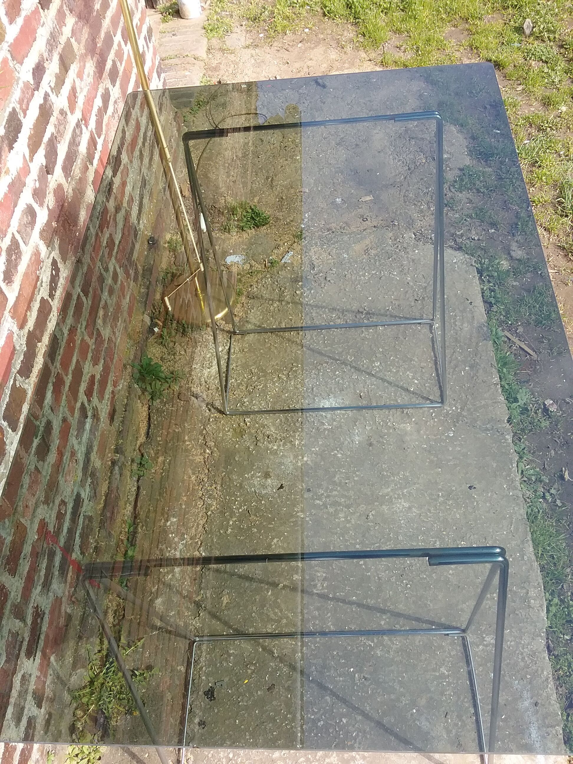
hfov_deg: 45.4
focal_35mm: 31
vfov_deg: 58.4
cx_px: 286
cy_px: 382
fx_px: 684
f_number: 2.2
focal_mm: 3.3
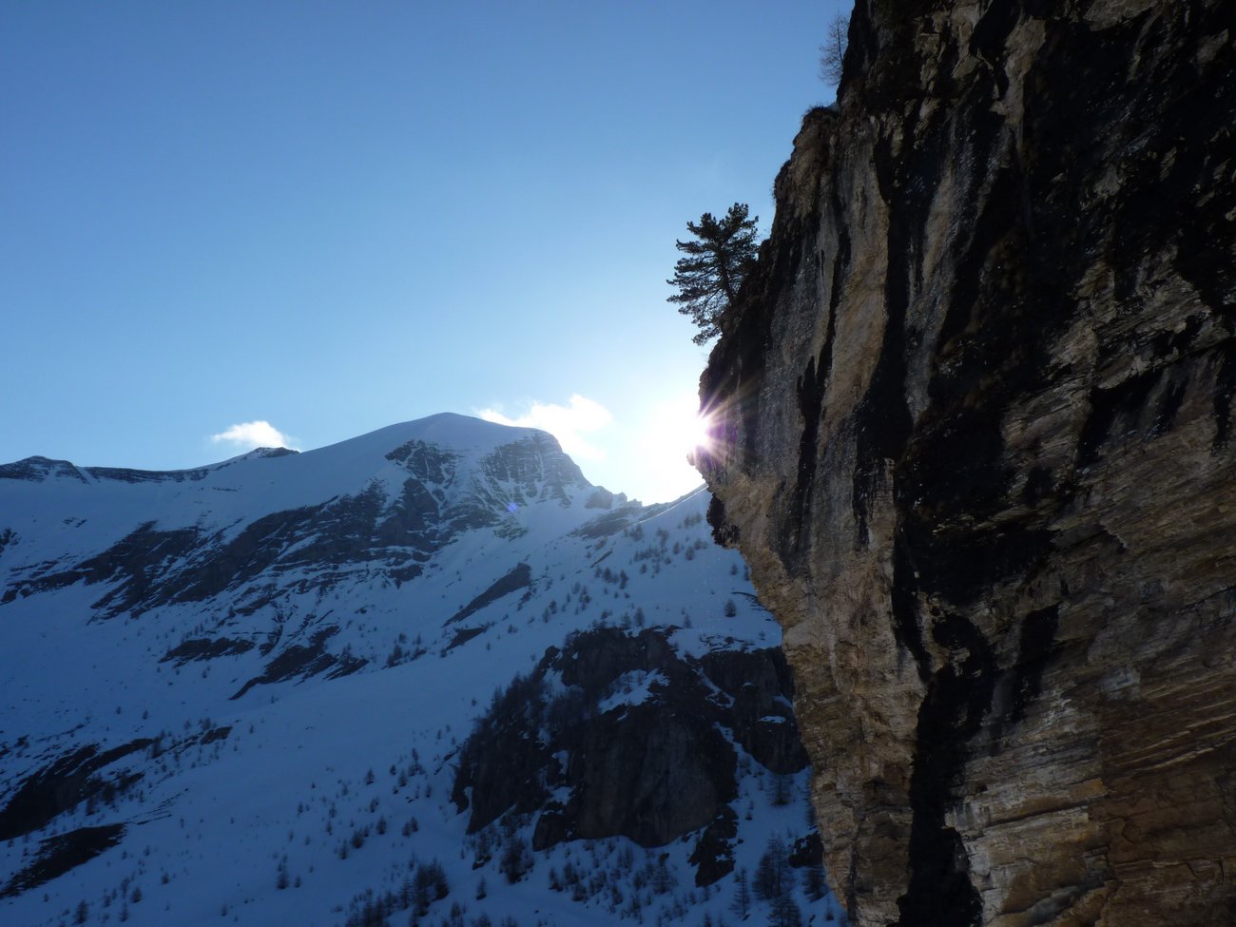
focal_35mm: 31
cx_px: 618
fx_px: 1107
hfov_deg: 58.4
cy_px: 464
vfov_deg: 45.4
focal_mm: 5.5
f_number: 5.6
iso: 80
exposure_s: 1/500
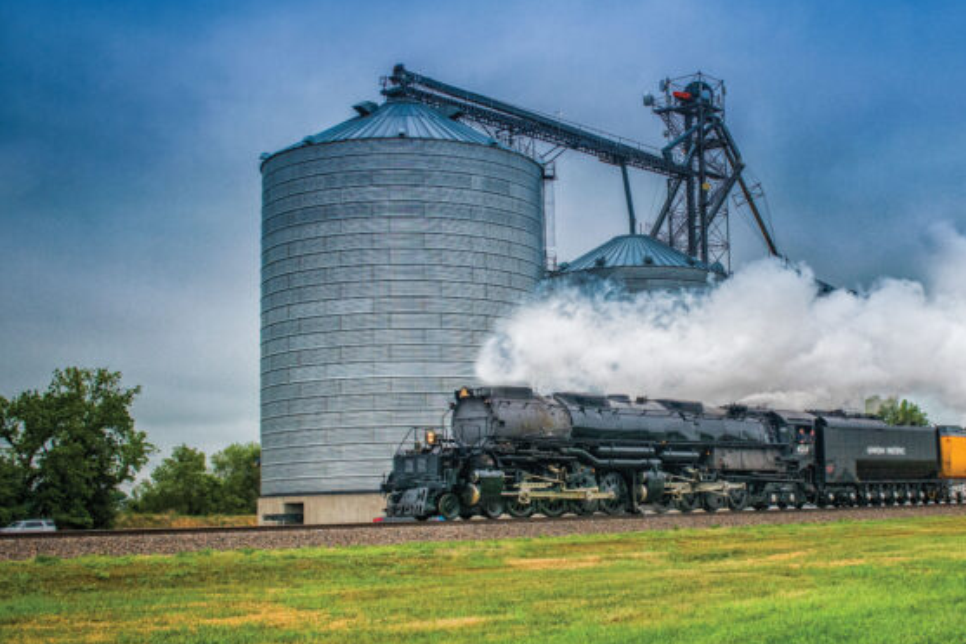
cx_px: 664
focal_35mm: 52
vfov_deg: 26.1
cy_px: 344
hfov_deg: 37.9
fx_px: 1387
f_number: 7.1
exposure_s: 1/400
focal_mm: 25
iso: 640
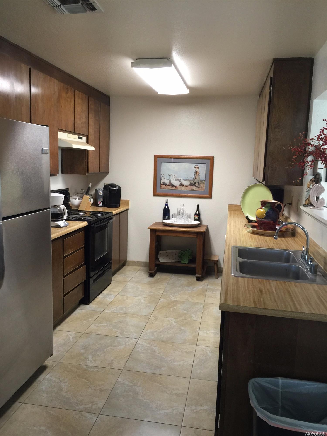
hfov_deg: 48.2
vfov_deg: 61.7
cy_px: 218
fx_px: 365
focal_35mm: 29
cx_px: 164
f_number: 2.2
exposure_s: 1/15
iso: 50
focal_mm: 4.15
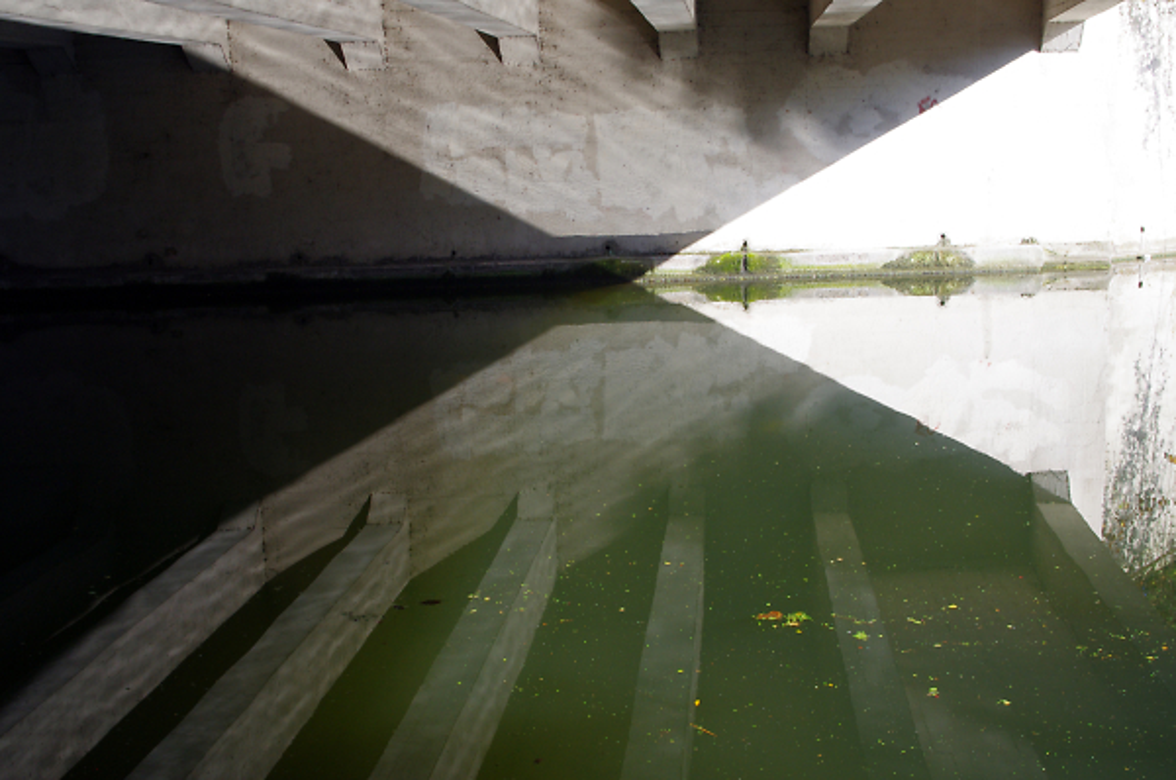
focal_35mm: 42
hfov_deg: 46.5
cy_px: 390
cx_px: 588
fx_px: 1370
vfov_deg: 31.8
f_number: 11
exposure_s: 1/100
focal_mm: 28.13
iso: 400
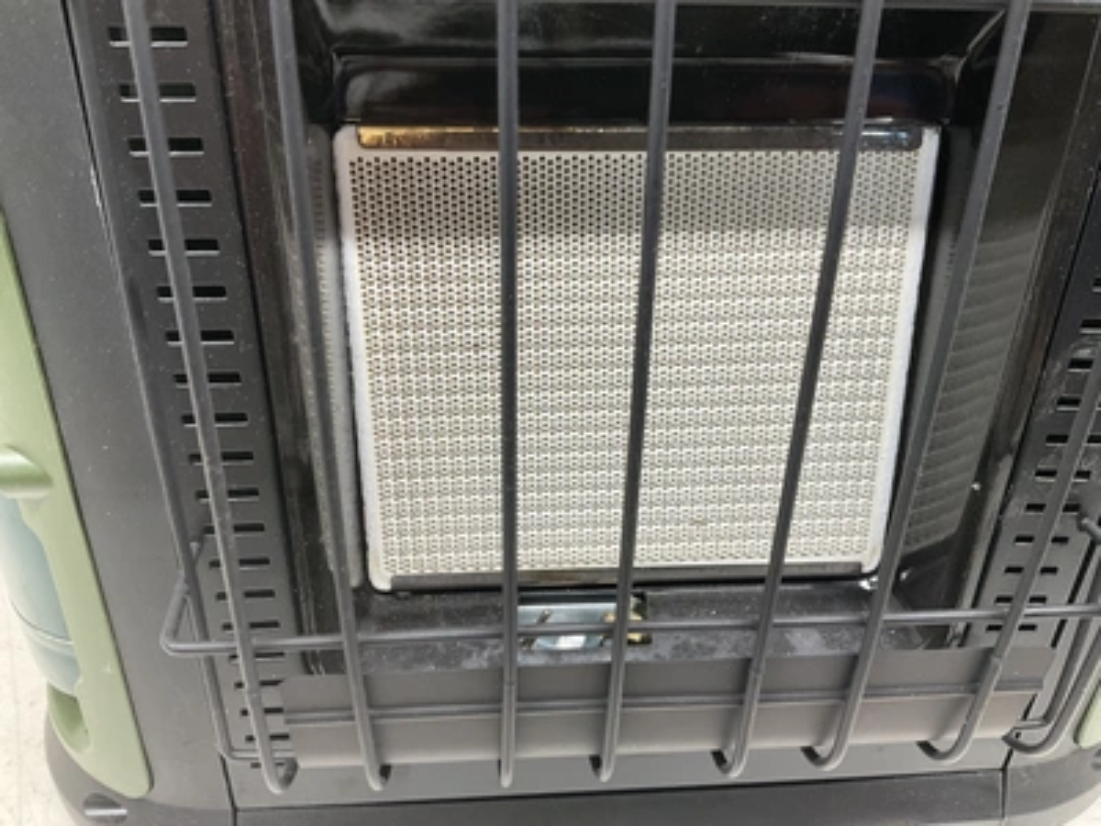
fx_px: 922
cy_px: 413
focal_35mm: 29
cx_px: 550
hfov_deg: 61.7
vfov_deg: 48.2
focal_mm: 3
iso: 64
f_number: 1.8
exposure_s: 1/60
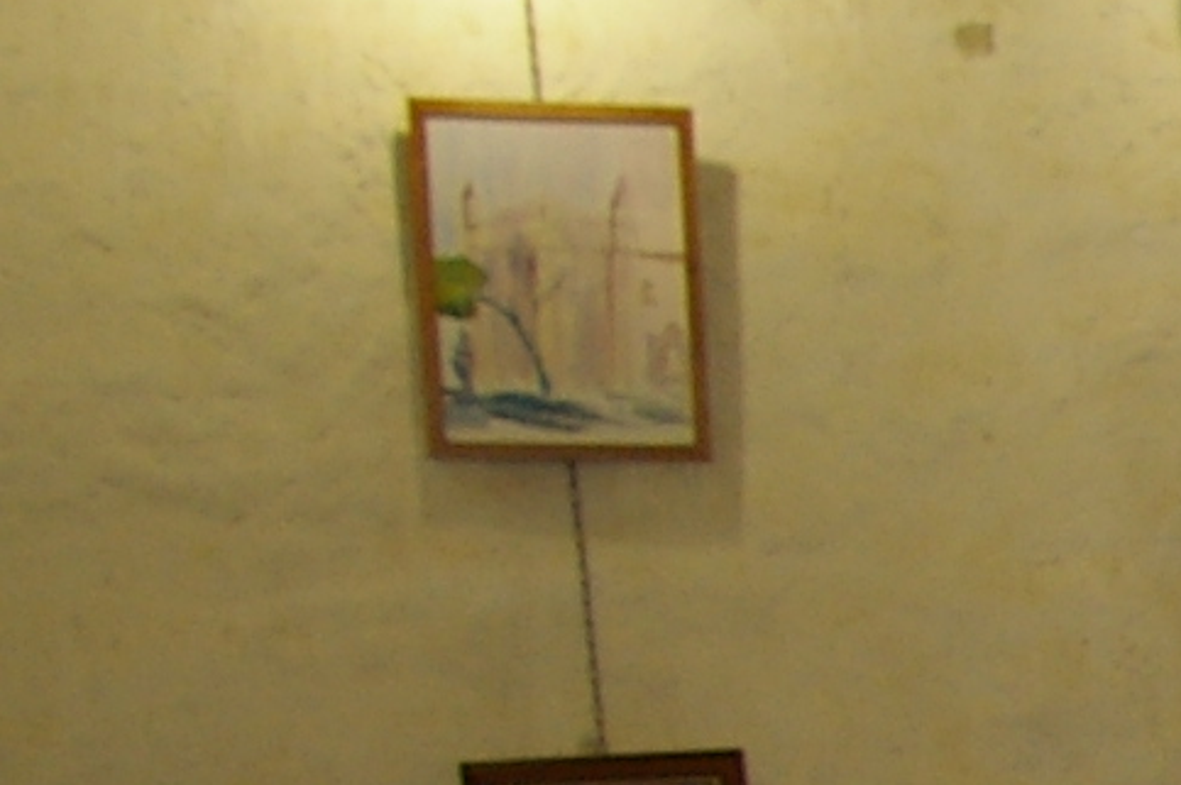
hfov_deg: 9.4
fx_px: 6128
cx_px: 3166
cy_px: 1944
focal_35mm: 187
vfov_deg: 6.9
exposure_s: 1/30
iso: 400
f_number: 4.5
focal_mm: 20
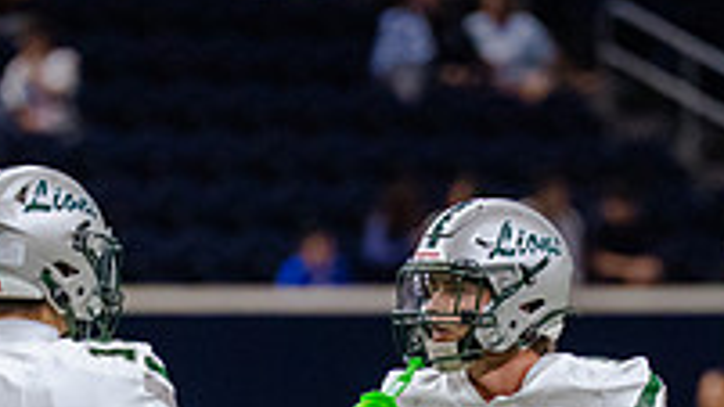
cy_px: 585
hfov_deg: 2.6
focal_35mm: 821
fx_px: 15759
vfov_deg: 1.5
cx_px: 377
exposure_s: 1/1250
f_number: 2.8
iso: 3200
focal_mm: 200
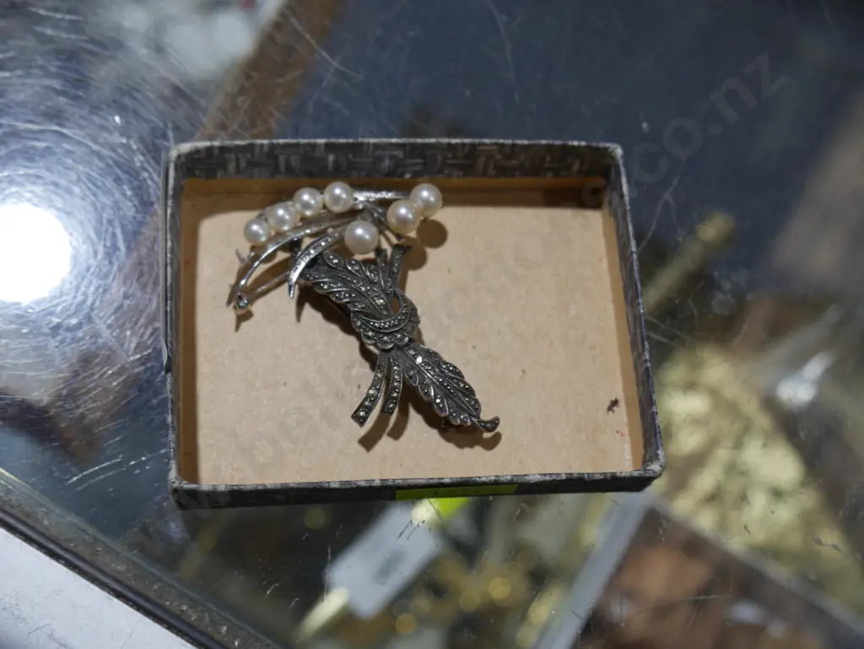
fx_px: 1249
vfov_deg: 29.1
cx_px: 432
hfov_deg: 38.2
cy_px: 324
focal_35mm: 50
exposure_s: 1/60
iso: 200
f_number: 5.3
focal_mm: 25
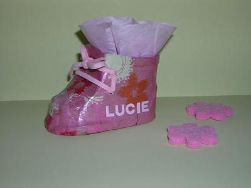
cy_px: 94
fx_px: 450
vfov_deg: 23.7
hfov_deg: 31.2
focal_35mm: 62
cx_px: 126
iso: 50
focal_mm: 8.1
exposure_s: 1/60.1
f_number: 3.4
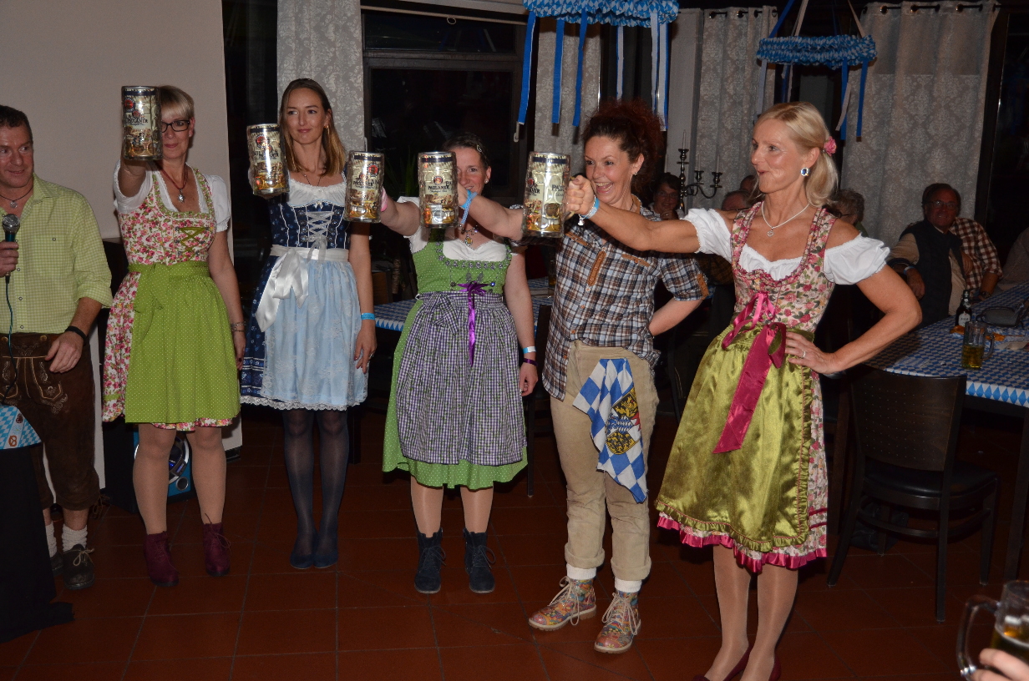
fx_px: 1070
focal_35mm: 38
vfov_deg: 35.3
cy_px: 340
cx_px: 514
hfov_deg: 51.4
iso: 800
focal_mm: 25
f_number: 4
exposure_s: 1/60
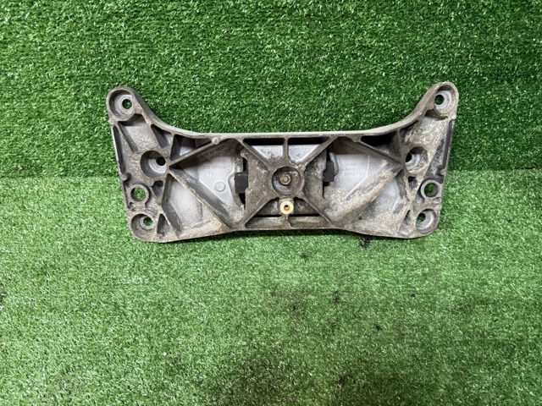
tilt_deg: -49.1
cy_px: 203
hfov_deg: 71.6
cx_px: 271
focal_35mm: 24
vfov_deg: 56.8
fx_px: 376
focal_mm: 6.76
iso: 250
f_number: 1.78
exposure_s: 1/60
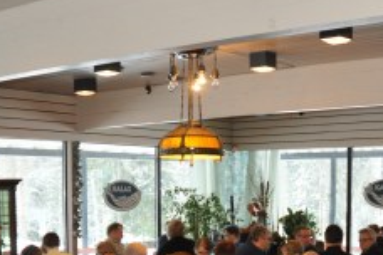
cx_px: 188
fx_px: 755
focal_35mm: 71
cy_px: 286
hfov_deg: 28.5
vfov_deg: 18.4
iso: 800
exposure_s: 1/60
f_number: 3.5
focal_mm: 18
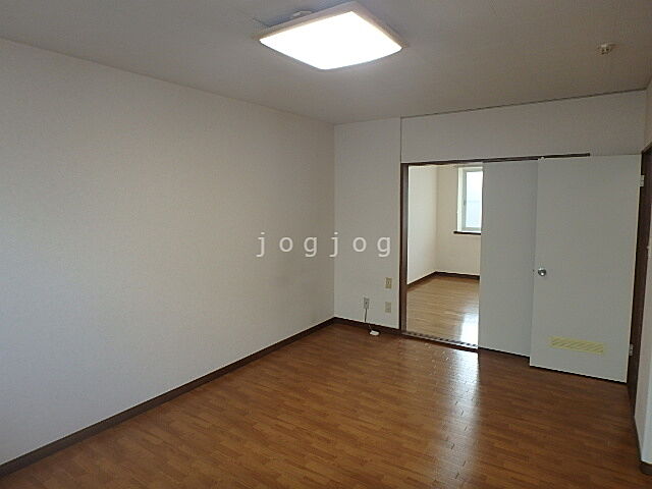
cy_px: 244
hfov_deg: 79.0
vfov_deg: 63.4
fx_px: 396
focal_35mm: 21
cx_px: 326
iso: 160
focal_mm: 3.7
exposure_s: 1/60
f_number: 3.5
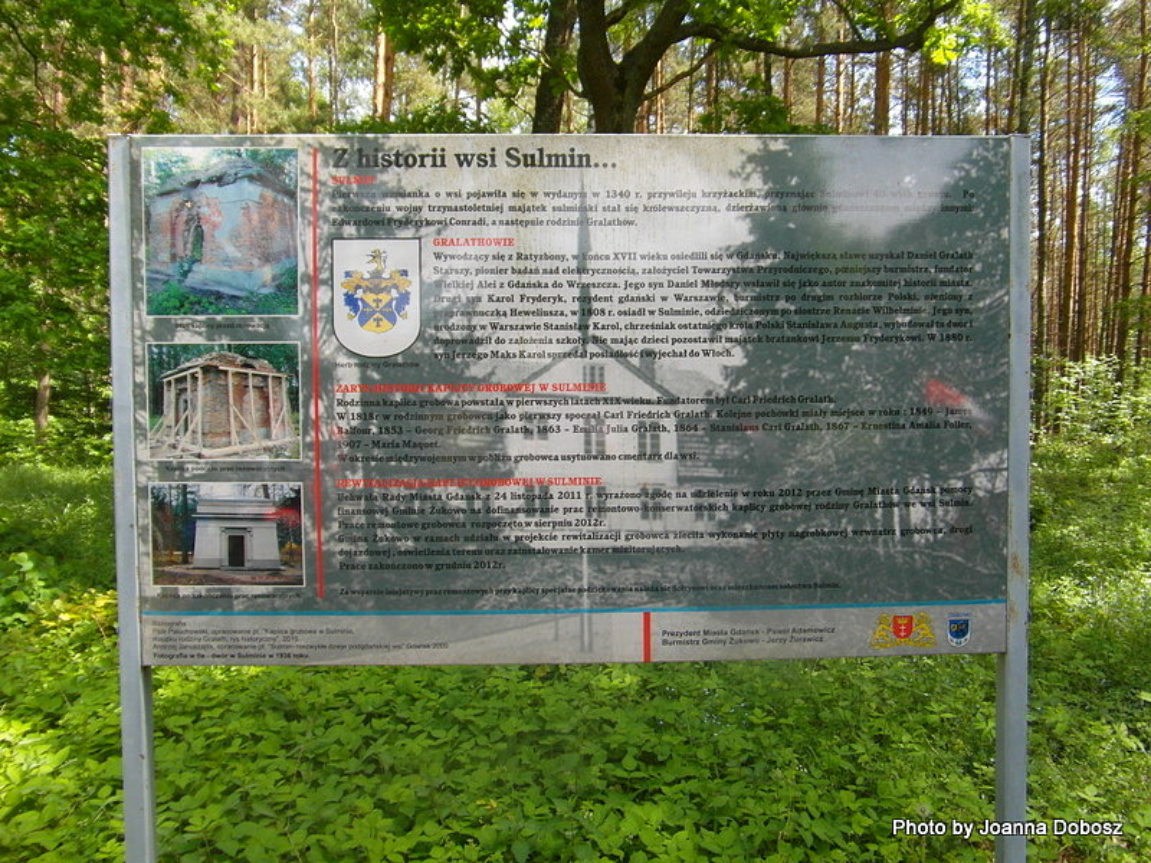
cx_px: 576
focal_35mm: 24
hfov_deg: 71.6
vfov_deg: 56.8
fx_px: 798
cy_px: 432
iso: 100
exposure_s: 1/180
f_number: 3.2
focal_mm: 4
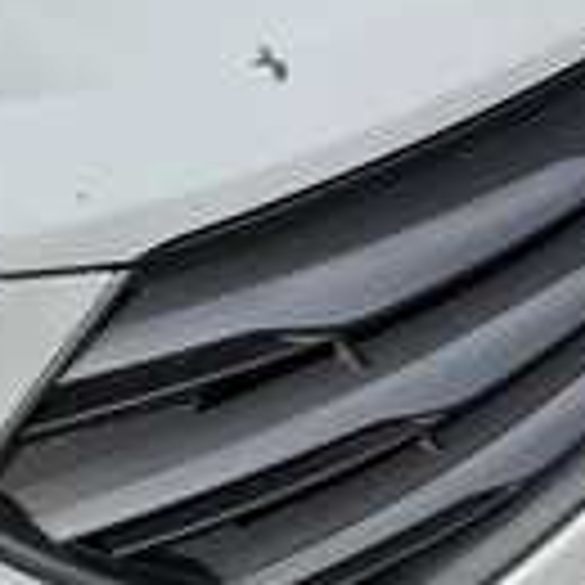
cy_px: 45
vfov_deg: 21.4
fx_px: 1510
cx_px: 400
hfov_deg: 21.8
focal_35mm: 79
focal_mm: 3
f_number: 1.8
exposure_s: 1/8621
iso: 25
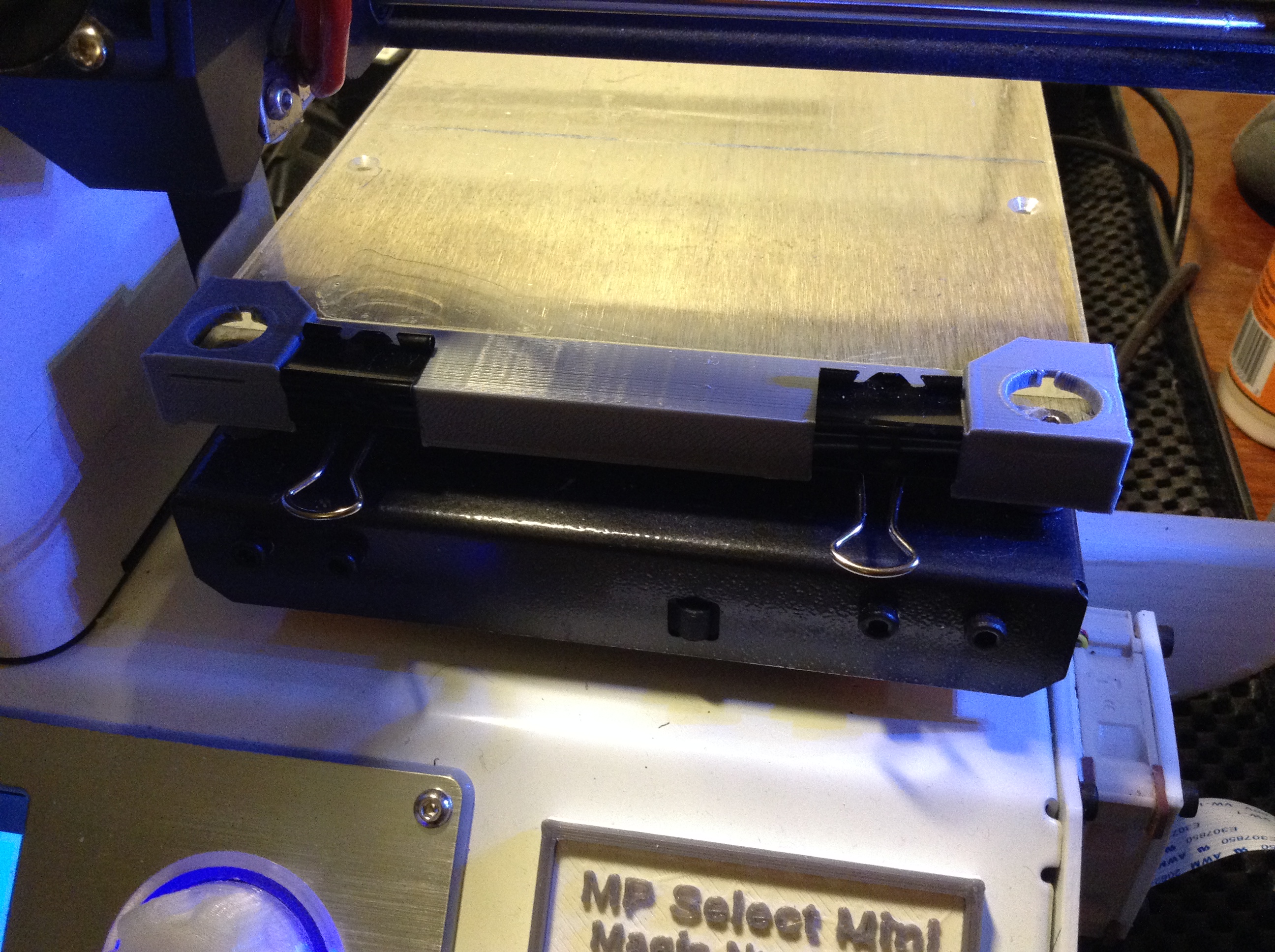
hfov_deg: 55.4
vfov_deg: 42.8
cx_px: 638
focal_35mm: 33
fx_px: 1214
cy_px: 476
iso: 200
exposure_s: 1/24
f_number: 2.4
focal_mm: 3.3
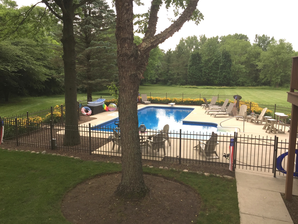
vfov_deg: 48.2
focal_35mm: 29
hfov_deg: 61.7
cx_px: 149
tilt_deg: -7.9
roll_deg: -1.5
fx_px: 250
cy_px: 112
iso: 32
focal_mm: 4.15
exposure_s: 1/507
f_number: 2.2
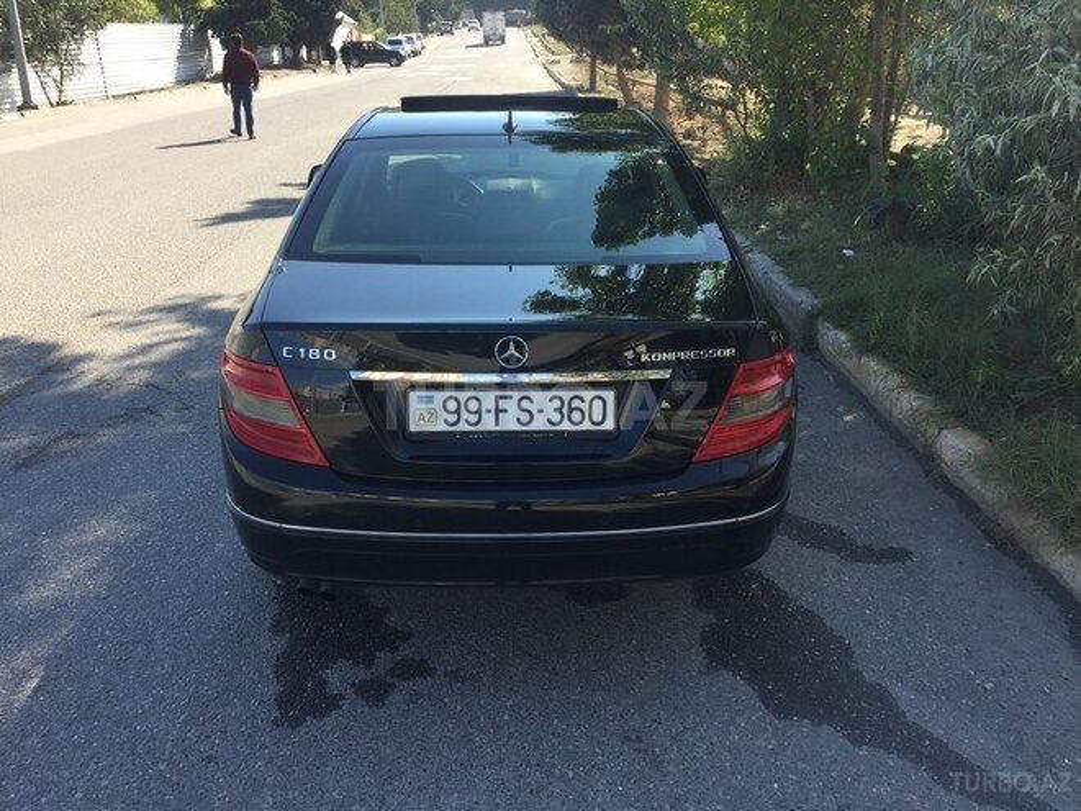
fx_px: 906
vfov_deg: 48.2
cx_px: 540
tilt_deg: -19.5
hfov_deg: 61.7
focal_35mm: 29
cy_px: 406
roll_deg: +0.9
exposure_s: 1/542
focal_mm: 4.15
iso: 32
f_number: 2.2
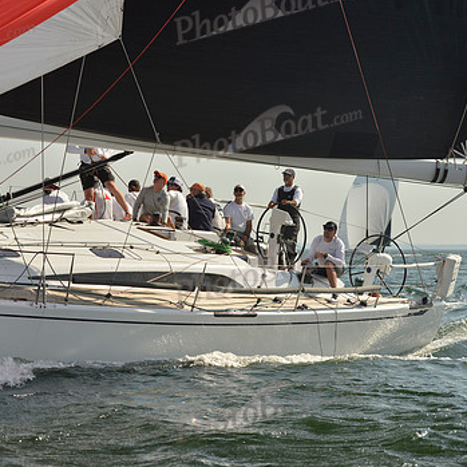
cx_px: 106
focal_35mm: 99
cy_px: 221
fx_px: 1511
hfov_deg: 17.4
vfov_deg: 17.6
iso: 200
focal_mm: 70
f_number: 5
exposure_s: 1/2000
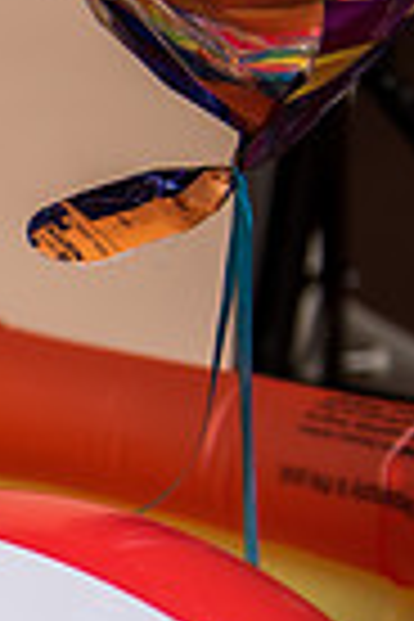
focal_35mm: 143
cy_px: 547
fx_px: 2467
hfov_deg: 8.1
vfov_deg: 14.2
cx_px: -855
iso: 125
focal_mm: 34
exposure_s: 1/125
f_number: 2.8
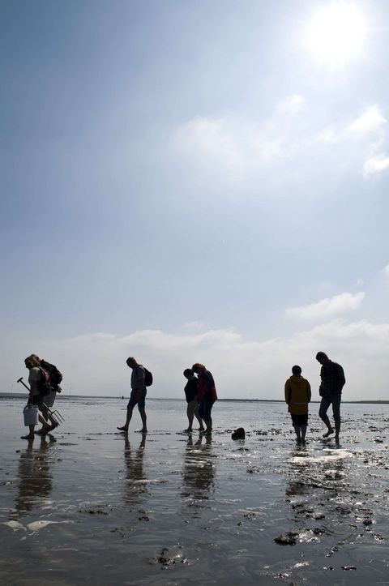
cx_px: 194
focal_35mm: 26
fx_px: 414
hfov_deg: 50.3
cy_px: 293
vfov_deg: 70.5
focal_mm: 17
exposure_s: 1/800
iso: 100
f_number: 8
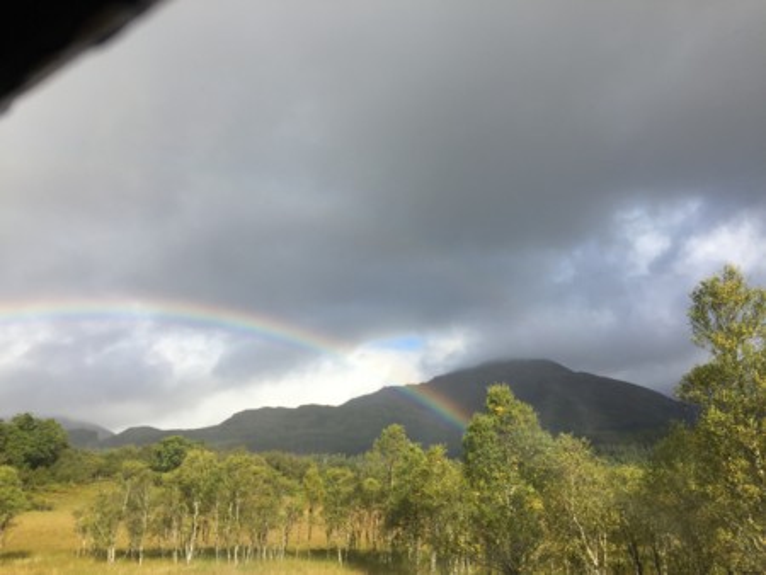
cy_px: 288
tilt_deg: +18.4
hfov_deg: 61.6
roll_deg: +0.8
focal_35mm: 29
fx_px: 642
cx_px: 383
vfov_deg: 48.3
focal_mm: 4.15
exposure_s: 1/1319
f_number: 2.2
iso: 32
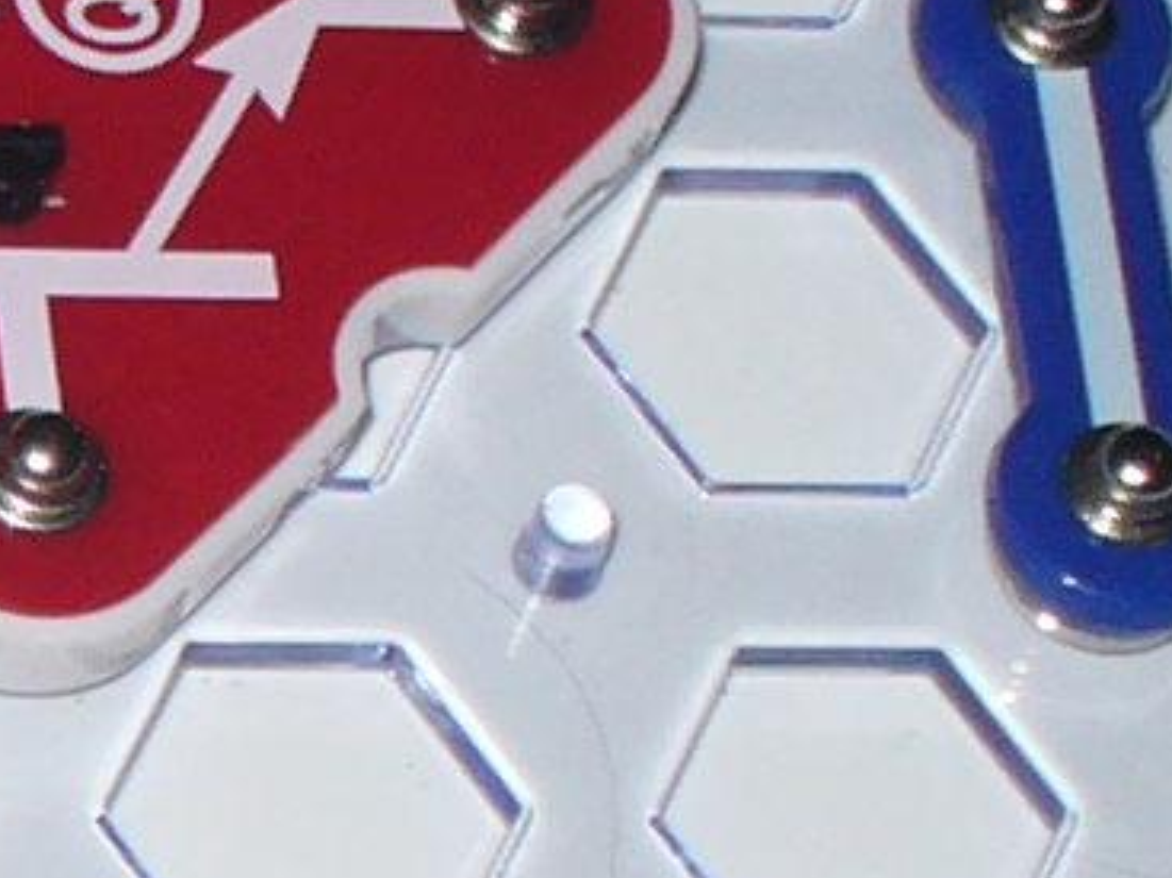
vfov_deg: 5.7
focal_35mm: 258
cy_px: 1133
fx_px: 8732
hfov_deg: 7.3
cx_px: -1309
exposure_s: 1/30
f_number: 2.8
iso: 100
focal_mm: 6.1
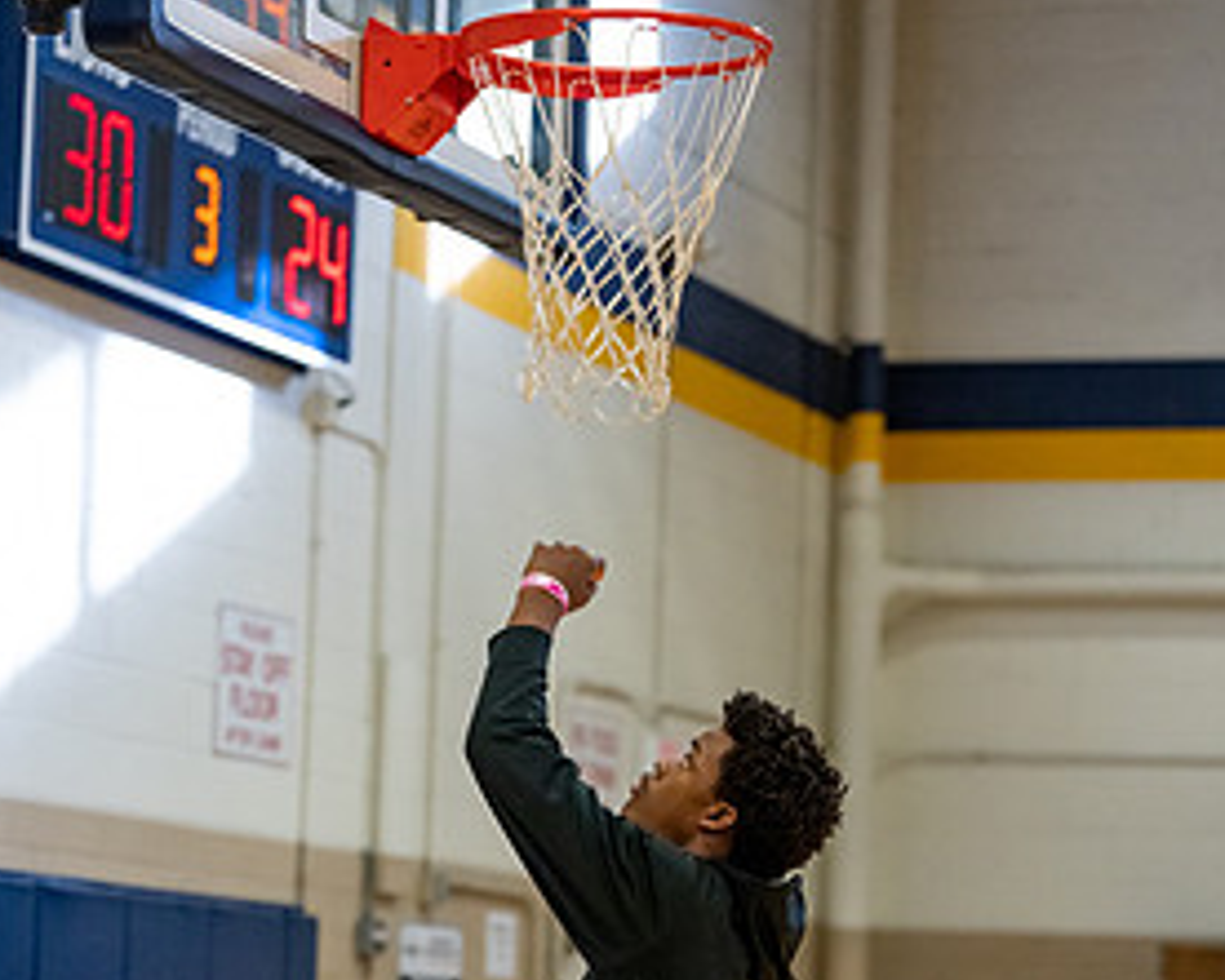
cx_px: 595
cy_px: 834
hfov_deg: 13.4
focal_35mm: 144
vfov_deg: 10.7
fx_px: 5223
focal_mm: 94
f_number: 2.8
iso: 5000
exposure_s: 1/1000
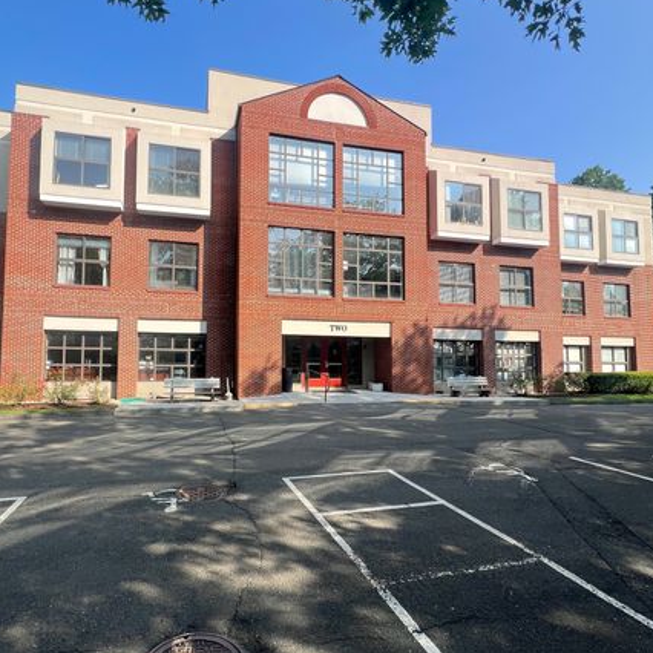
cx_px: 284
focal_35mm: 18
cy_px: 346
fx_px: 384
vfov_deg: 80.6
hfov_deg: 80.3
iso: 32
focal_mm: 1.57
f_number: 1.8
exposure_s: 1/528
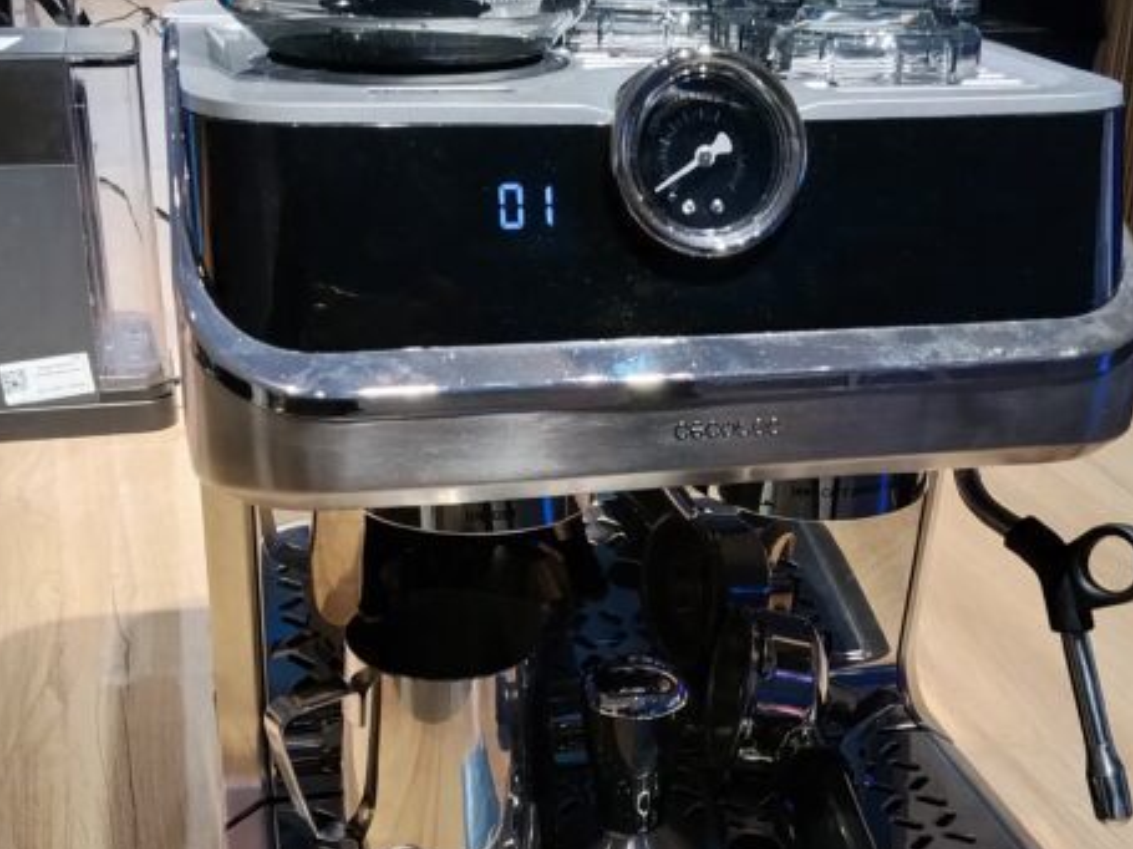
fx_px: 1669
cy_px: 495
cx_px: 637
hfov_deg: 37.4
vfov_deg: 28.5
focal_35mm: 51
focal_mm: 3.96
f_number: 1.8
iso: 80
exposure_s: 1/50
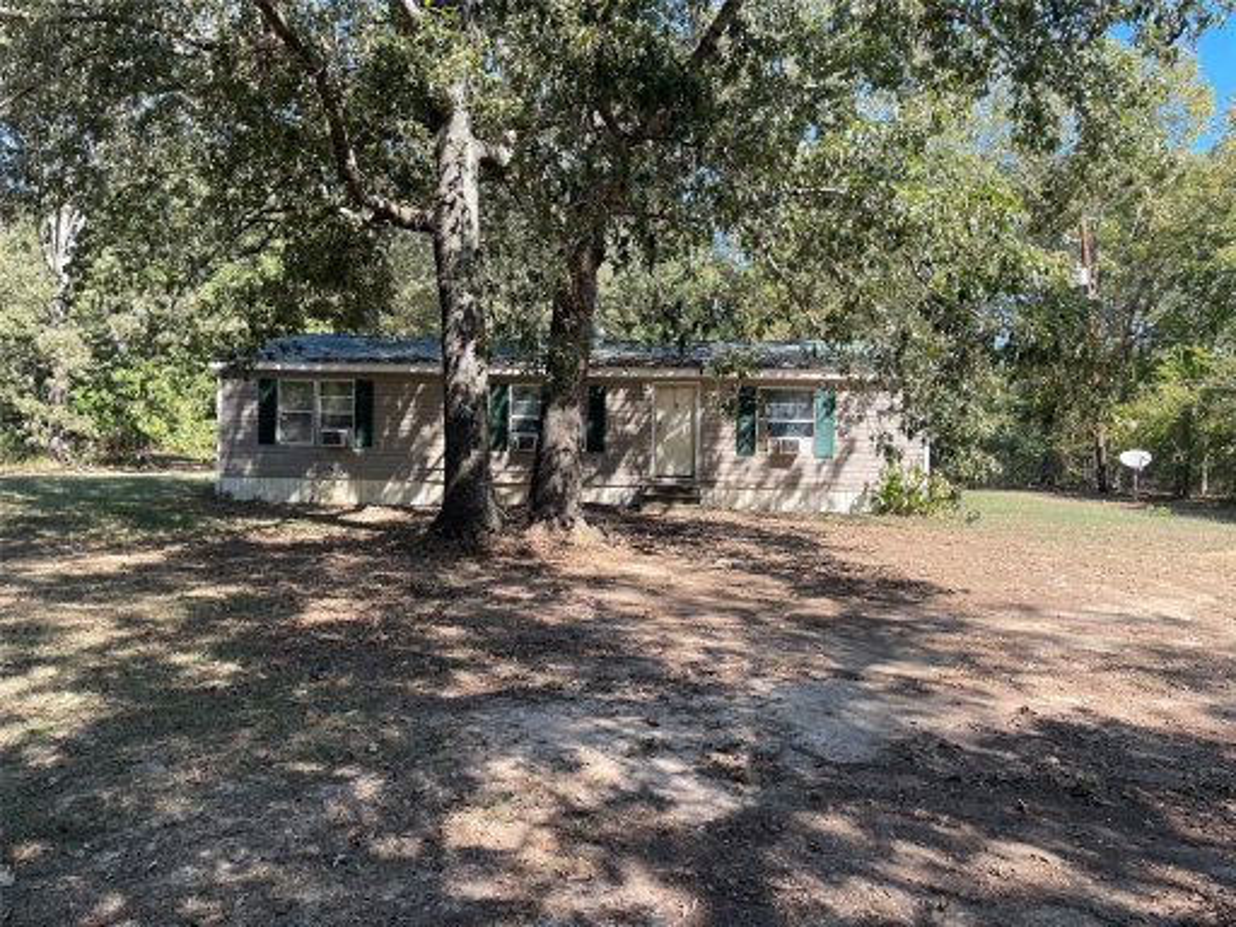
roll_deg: -1.4
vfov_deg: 53.1
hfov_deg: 67.3
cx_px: 618
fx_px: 928
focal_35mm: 26
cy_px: 464
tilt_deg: -2.4
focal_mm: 4.2
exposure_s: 1/703
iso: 32
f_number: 1.6
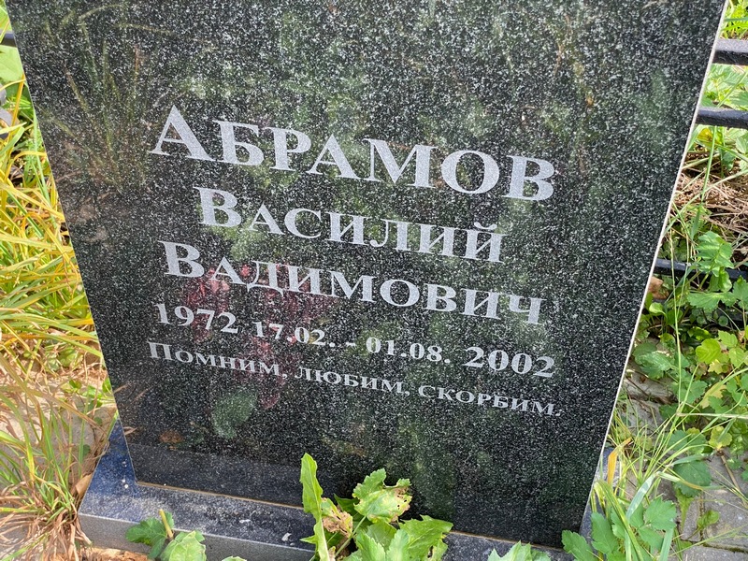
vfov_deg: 28.0
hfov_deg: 36.8
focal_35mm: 52
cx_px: 374
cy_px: 280
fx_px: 1124
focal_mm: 6
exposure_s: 1/163
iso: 20
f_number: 2
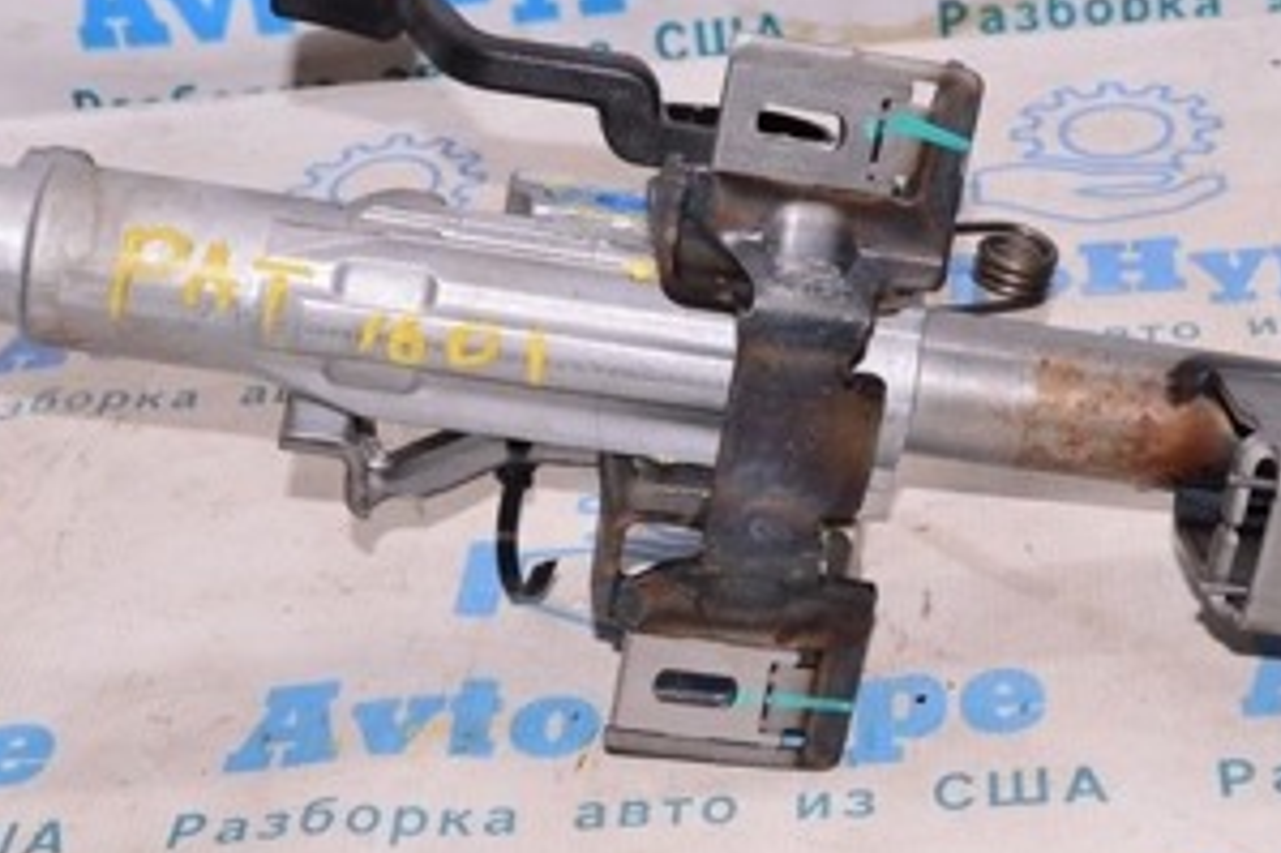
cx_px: 784
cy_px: 242
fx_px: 2738
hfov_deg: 26.3
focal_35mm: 77
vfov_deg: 17.6
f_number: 8
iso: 1600
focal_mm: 24
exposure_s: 1/200
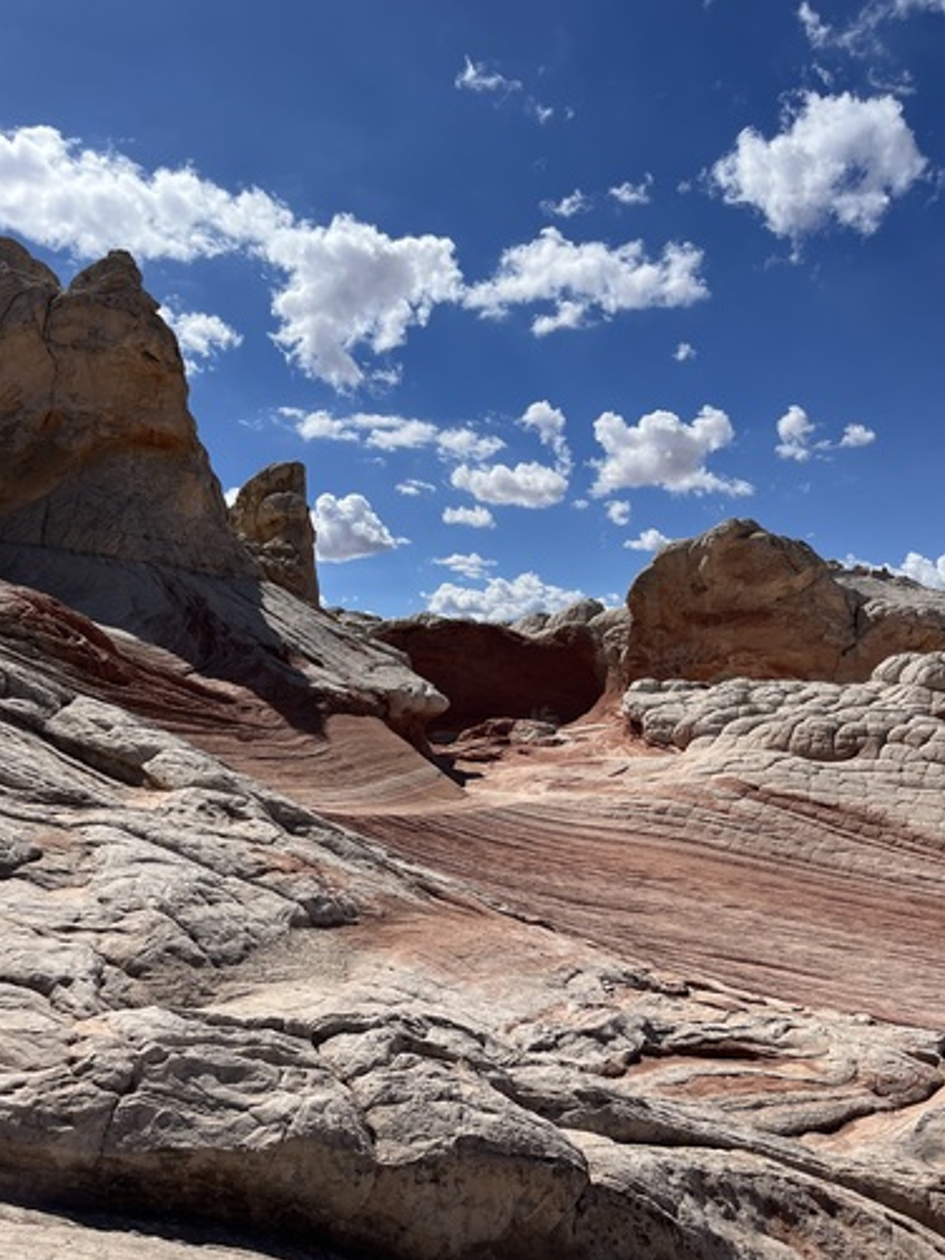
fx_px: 982
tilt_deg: +2.5
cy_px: 644
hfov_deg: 51.4
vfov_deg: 65.3
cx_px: 475
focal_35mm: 27
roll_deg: +2.2
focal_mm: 5.1
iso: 50
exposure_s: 1/7874
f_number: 1.6
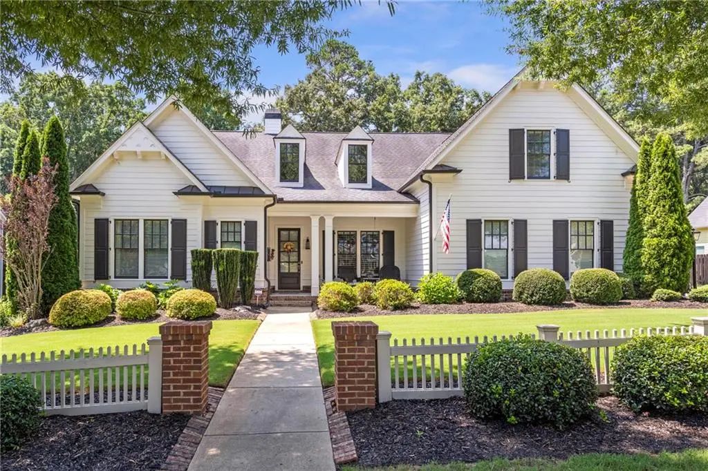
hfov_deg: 76.1
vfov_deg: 55.1
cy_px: 236
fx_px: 452
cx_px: 354
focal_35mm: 23
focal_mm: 23
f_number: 8
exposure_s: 1/400
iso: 640
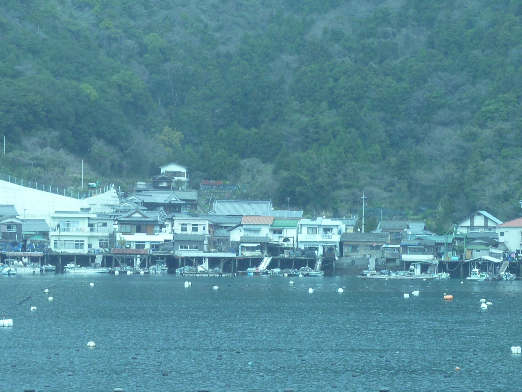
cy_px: 196
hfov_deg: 16.3
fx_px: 1825
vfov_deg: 12.2
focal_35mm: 121
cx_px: 261
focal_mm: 11
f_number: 4.1
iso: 125
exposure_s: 1/320
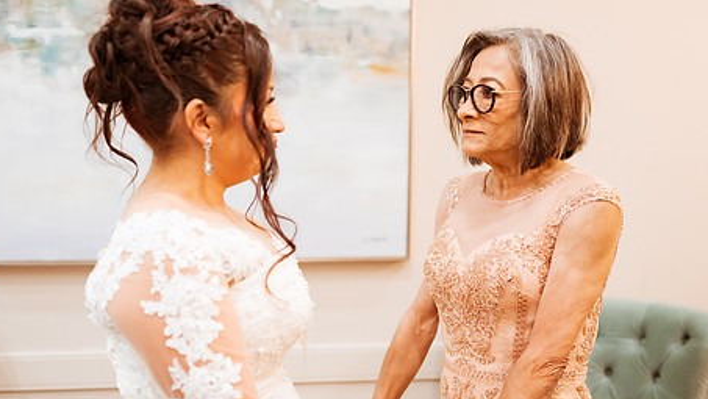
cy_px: 265
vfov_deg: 25.3
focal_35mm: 47
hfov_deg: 43.7
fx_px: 883
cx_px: 336
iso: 1250
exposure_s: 1/500
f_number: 1.8
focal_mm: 35
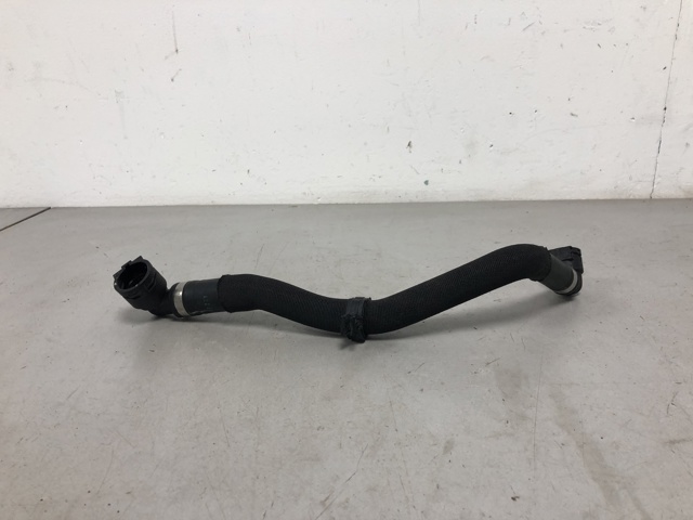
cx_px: 346
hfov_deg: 63.4
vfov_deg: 49.7
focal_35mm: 28
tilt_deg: -18.7
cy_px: 260
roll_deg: +2.0
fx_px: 561
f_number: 1.8
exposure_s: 1/33
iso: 25
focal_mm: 4
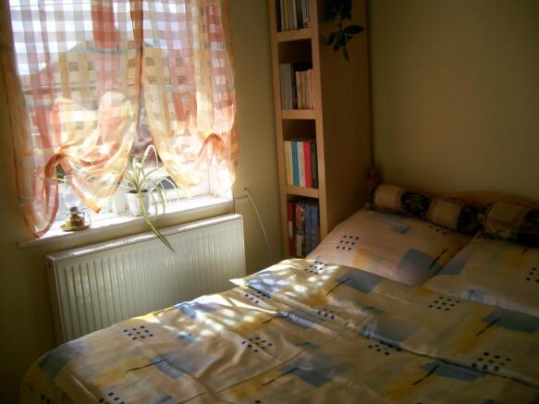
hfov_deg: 52.6
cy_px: 202
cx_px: 270
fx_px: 545
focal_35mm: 35
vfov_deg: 40.7
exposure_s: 1/445
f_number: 2.8
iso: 80
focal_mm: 5.8
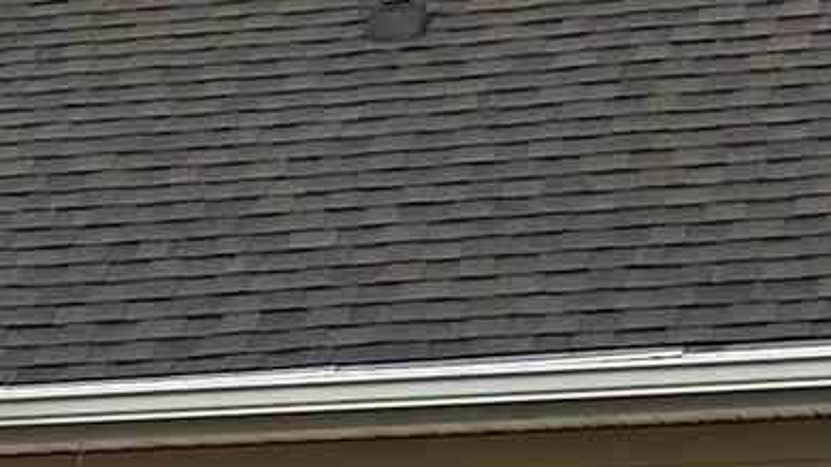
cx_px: -477
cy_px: 936
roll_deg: +0.7
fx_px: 4537
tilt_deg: -0.8
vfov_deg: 5.8
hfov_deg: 10.1
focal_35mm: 206
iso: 80
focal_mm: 6.86
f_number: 1.78
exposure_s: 1/2591
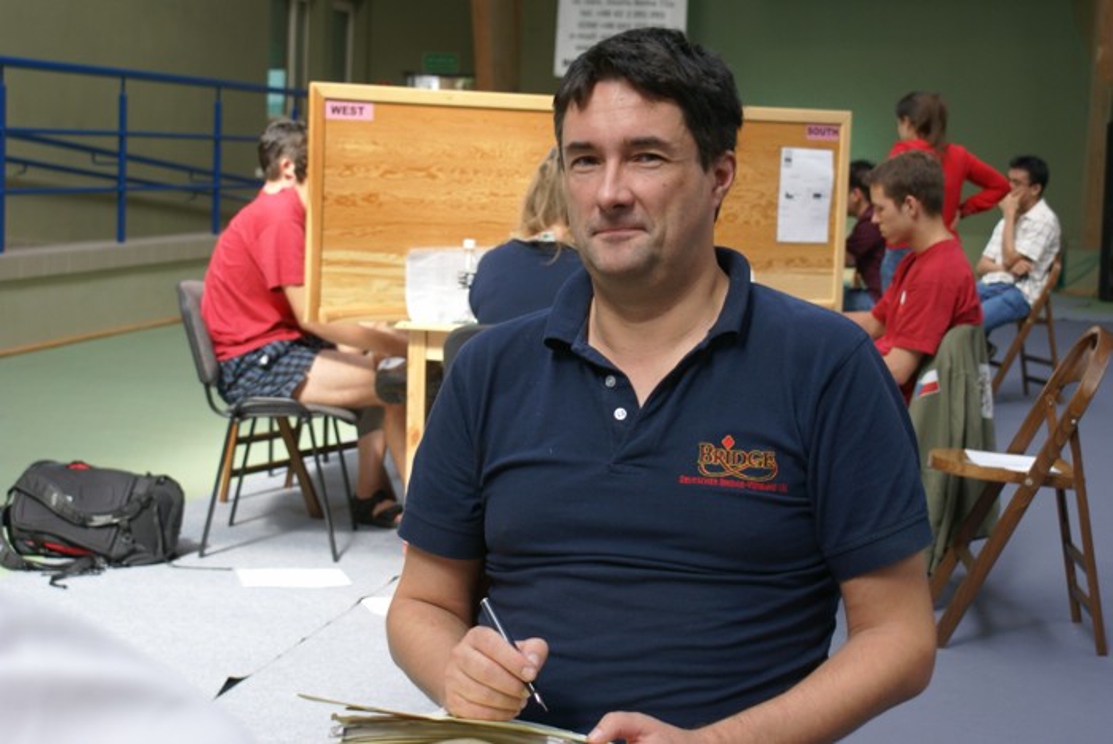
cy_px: 372
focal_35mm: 60
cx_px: 556
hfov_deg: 33.4
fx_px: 1856
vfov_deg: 22.7
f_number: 5.6
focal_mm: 40
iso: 200
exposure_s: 1/50
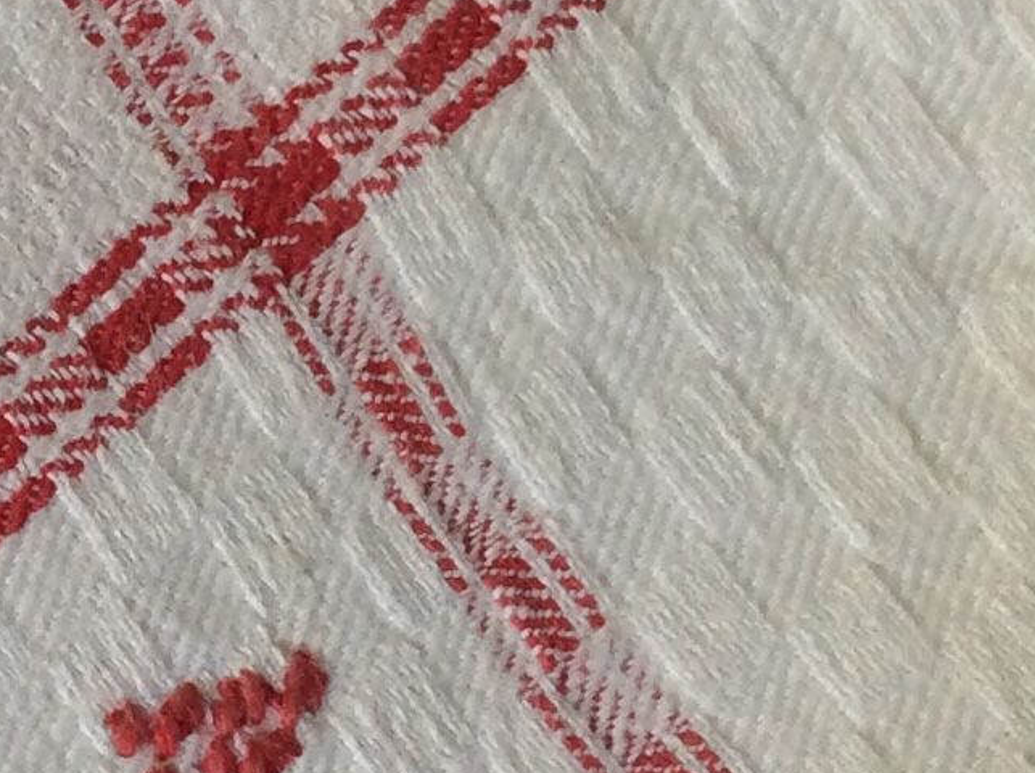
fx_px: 3851
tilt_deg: -76.5
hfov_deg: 13.9
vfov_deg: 11.4
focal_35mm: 129
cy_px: 279
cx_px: -726
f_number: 2.4
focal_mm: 3.3
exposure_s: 1/33
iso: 32
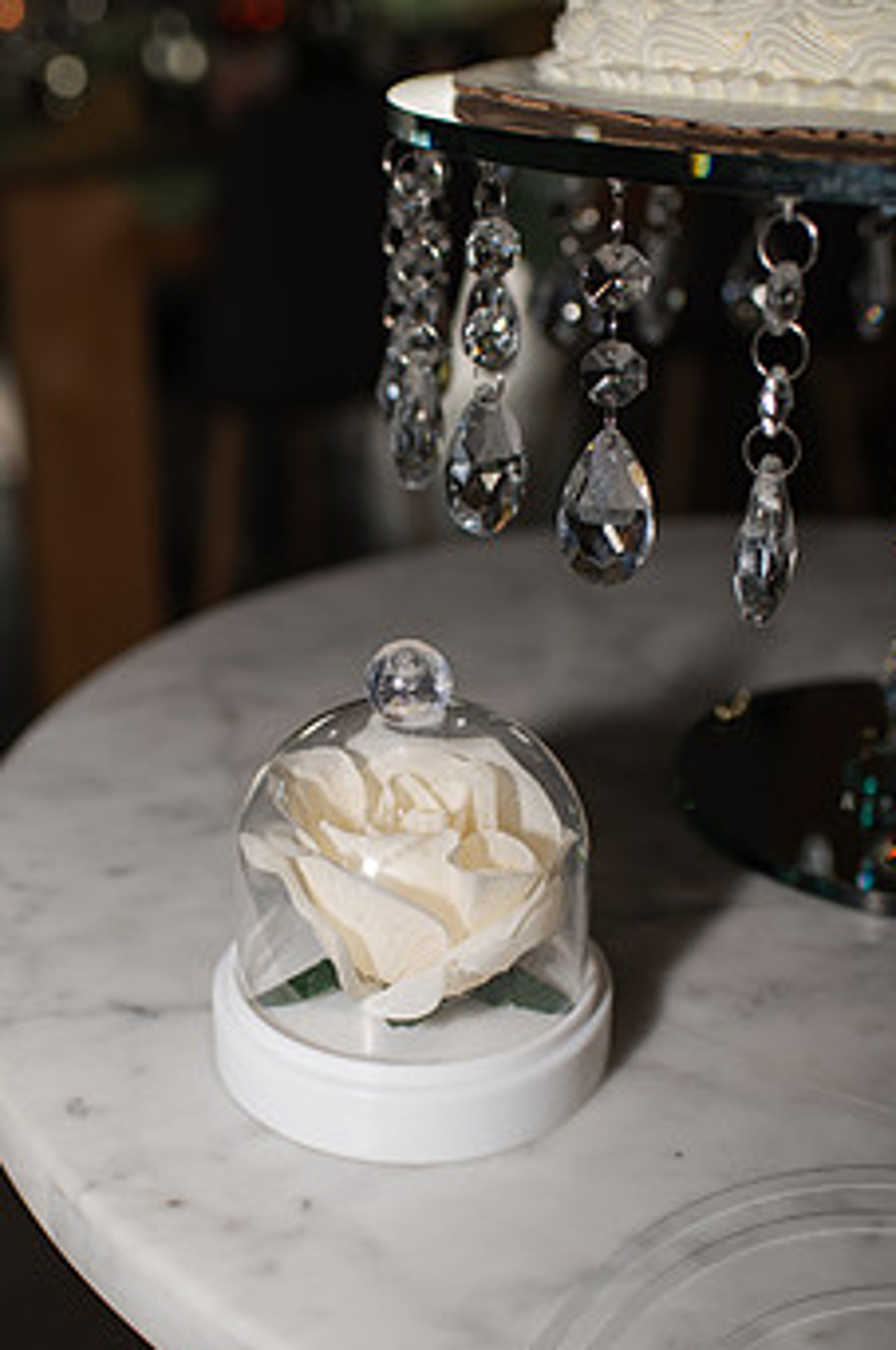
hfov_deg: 29.1
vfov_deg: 42.7
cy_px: 750
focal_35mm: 46
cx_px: 401
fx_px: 1722
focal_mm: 35
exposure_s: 1/200
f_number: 3.2
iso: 100
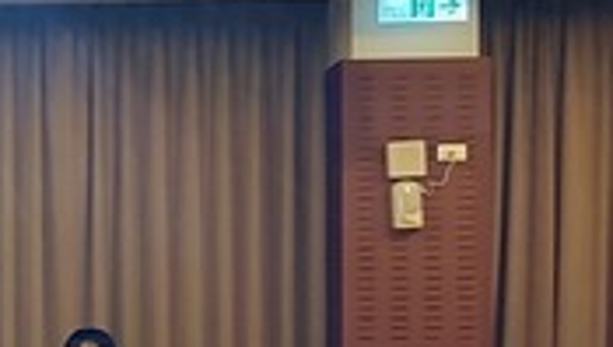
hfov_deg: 18.3
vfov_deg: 10.7
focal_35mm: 113
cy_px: 293
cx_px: -49
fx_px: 1839
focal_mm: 3.92
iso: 160
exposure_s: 1/60
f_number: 1.7
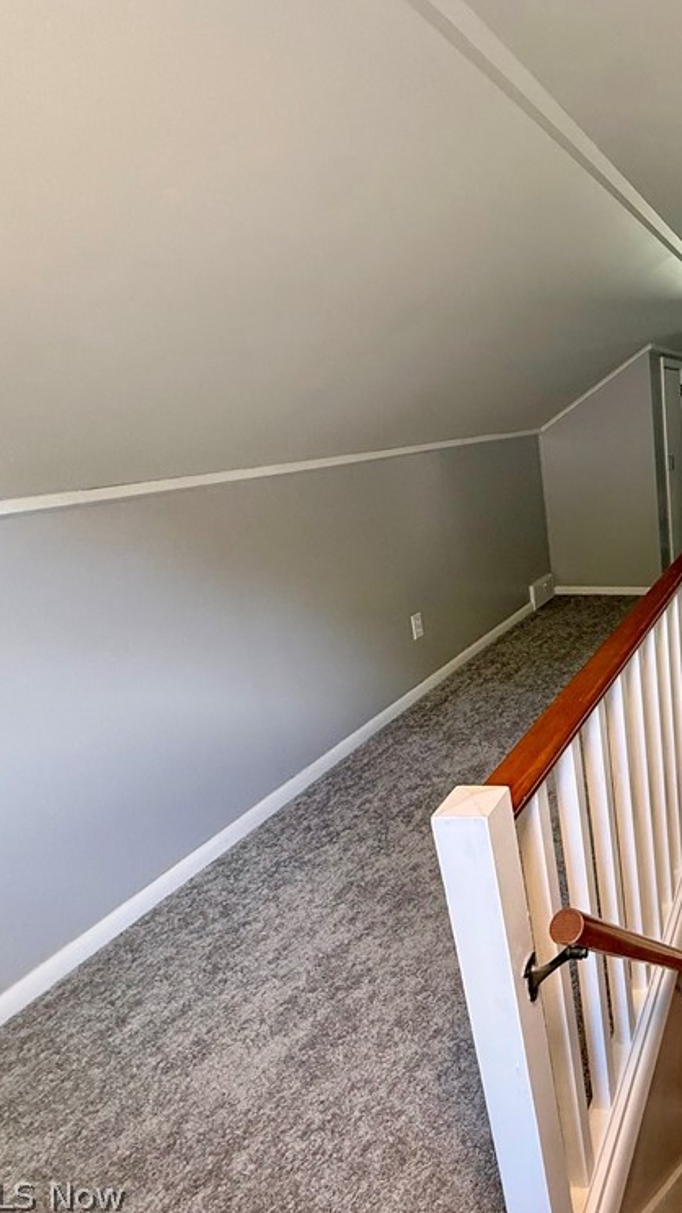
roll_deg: +0.1
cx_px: 790
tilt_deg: -15.3
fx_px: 676
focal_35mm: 21
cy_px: 597
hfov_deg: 40.4
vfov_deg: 83.9
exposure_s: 1/60
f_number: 2.2
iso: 400
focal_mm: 2.22
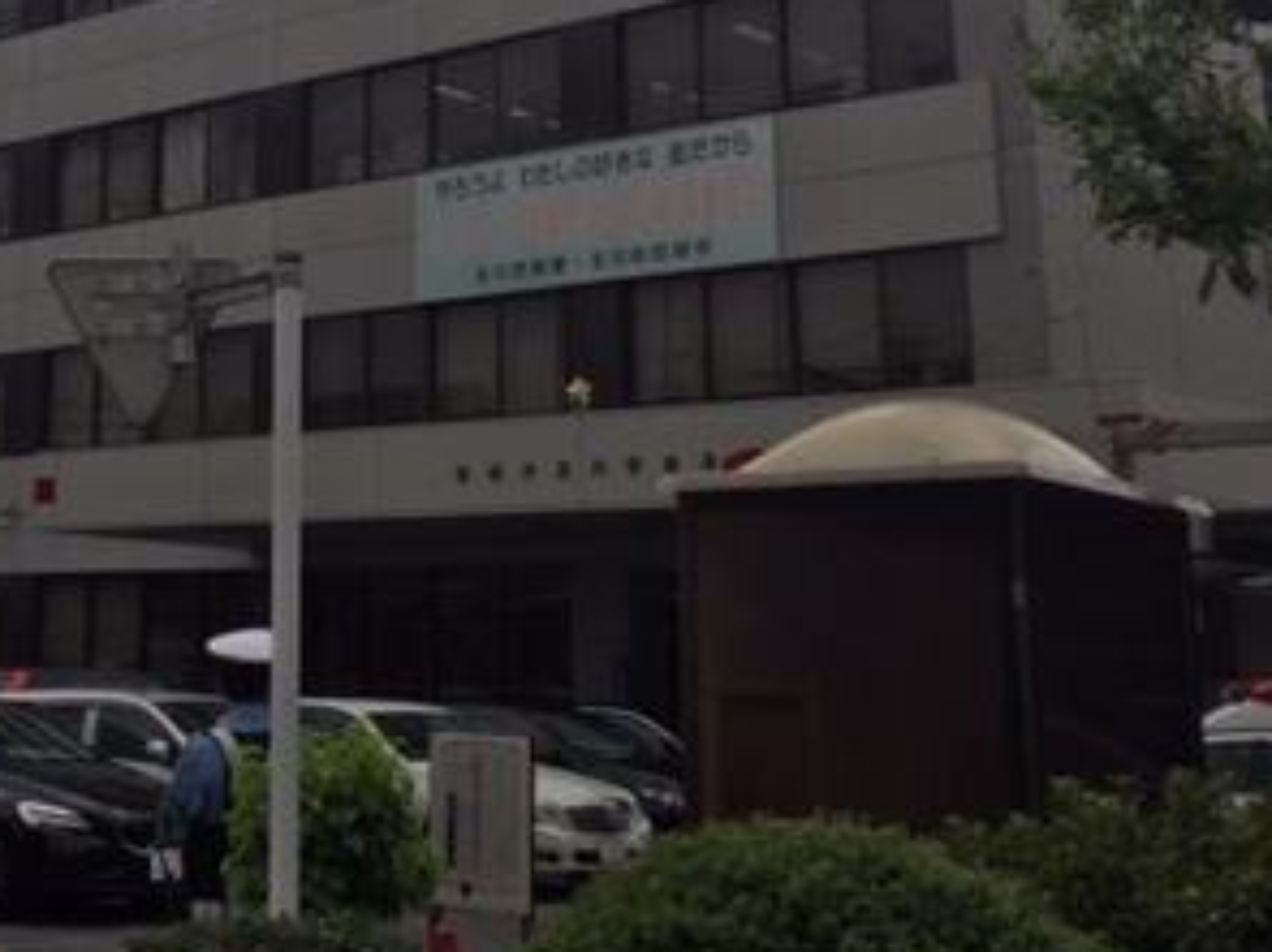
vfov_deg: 22.8
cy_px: 116
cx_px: 147
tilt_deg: +13.2
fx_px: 2314
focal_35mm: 63
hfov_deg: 29.6
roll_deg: -2.9
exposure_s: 1/3597
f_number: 2.2
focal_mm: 4.15
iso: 32
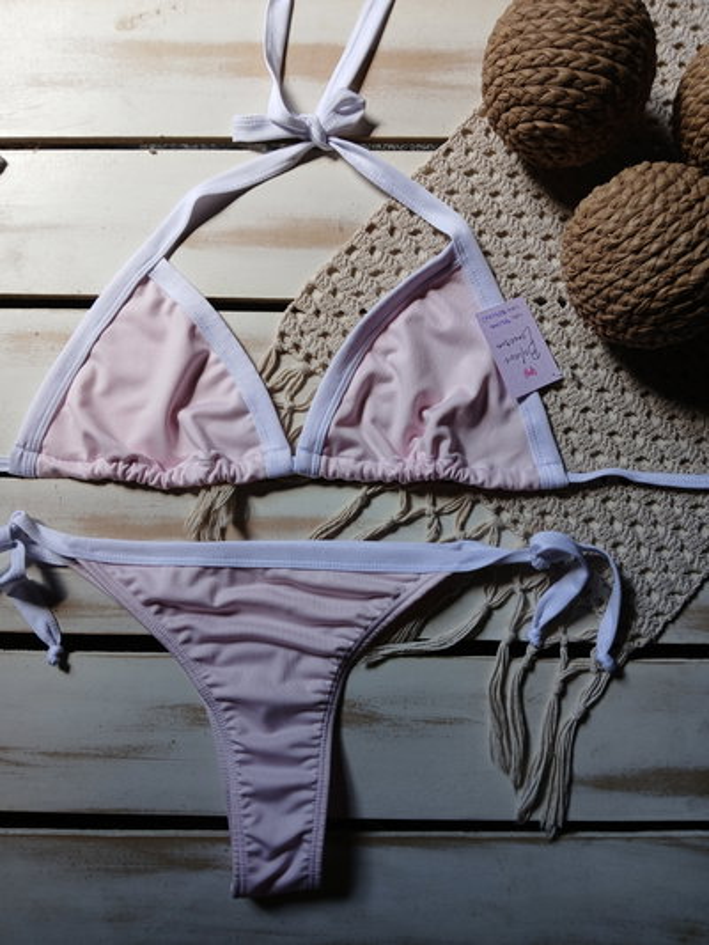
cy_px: 472
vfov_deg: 67.3
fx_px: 710
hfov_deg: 53.1
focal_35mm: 26
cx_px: 354
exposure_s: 1/50
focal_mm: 3.98
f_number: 1.8
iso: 25
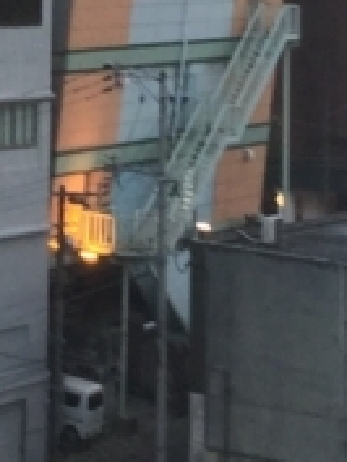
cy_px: -488
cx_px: -256
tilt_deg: +7.6
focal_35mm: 179
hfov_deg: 8.0
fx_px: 2390
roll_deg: -2.4
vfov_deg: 10.1
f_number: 2.4
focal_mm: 3.3
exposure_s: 1/60
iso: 32
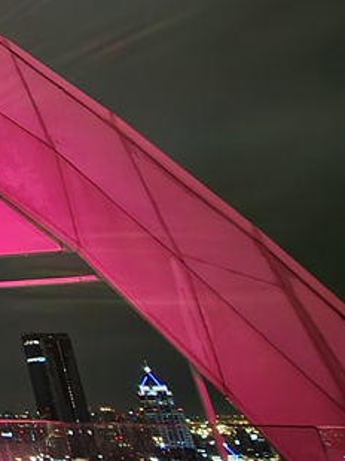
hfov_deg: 19.4
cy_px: 126
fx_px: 559
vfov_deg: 43.7
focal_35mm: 42
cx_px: -344
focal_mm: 2.2
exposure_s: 1/7
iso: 320
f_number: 2.2
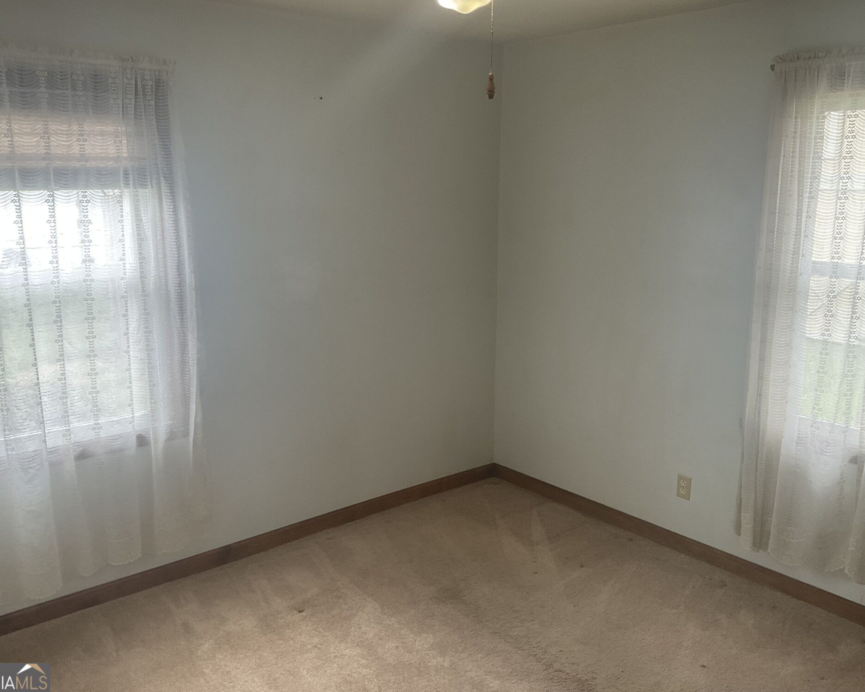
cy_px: 343
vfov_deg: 47.1
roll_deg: -0.3
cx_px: 418
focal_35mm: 31
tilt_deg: -12.1
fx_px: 794
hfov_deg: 57.2
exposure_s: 1/120
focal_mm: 3
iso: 64
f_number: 1.8
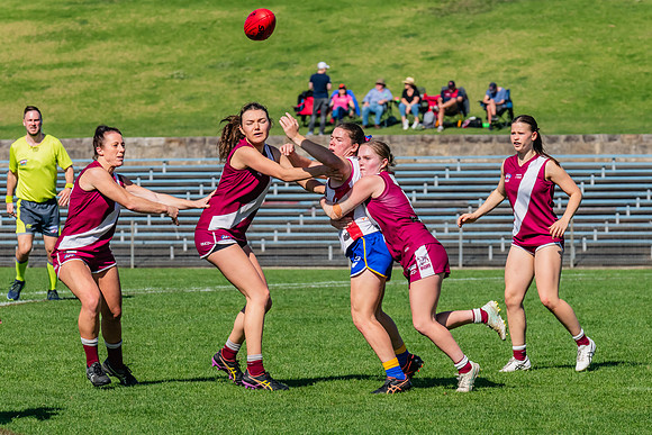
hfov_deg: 6.1
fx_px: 6108
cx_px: 343
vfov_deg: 4.1
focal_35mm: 337
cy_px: 233
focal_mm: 290
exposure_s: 1/1250
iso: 800
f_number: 13
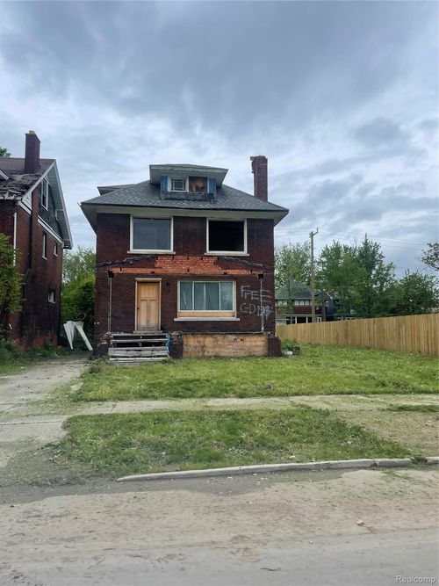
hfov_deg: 53.0
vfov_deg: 67.3
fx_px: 440
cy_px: 293
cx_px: 220
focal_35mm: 26
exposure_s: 1/4464
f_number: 1.6
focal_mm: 4.2
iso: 32
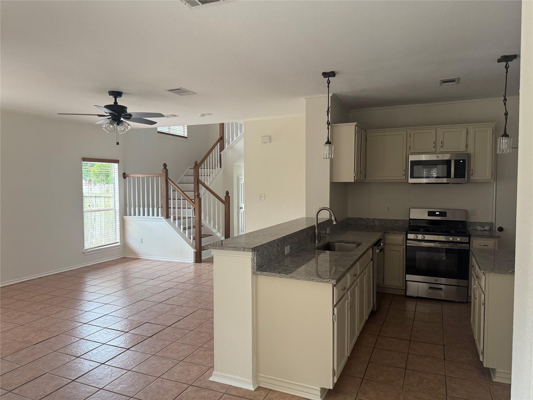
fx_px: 370
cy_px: 200
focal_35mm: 24
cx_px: 266
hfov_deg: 71.6
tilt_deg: -2.9
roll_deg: -0.2
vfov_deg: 56.8
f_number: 1.78
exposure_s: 1/80
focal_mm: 6.76
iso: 200
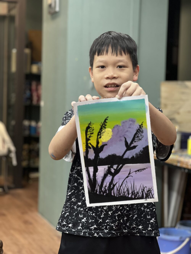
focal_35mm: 77
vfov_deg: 25.3
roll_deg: -2.4
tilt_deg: -2.1
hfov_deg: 19.1
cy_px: 127
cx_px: 96
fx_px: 566
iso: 125
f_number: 2.8
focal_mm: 9
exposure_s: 1/33
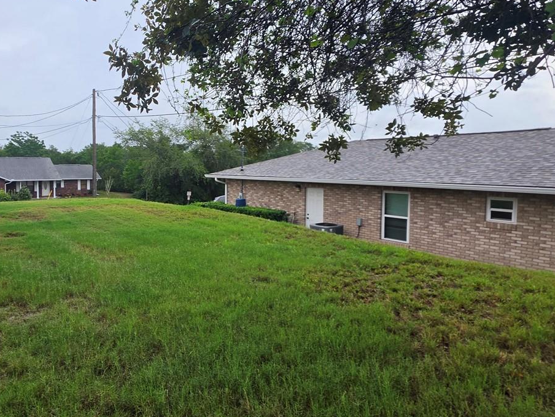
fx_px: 369
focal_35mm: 23
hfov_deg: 71.0
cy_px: 194
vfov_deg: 58.8
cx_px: 169
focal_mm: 2.2
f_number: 1.9
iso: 32
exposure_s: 1/120
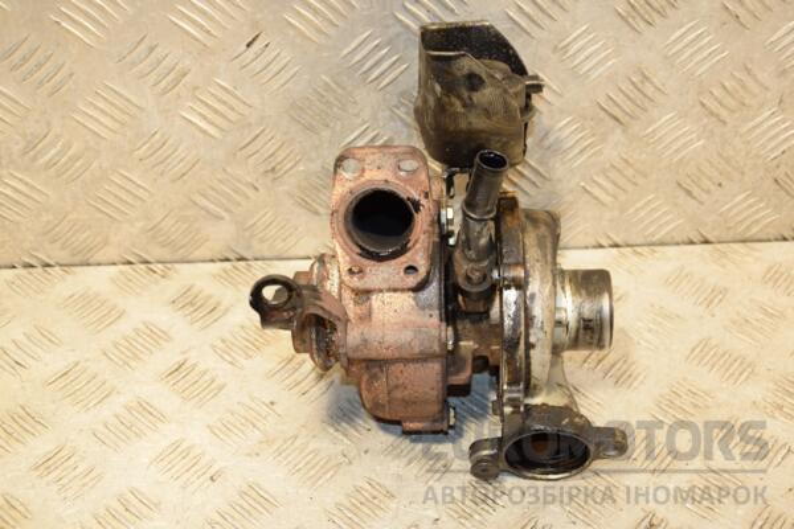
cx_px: 397
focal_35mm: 57
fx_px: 1257
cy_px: 264
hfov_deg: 35.1
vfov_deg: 23.8
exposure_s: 1/200
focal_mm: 38
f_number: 5.6
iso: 800
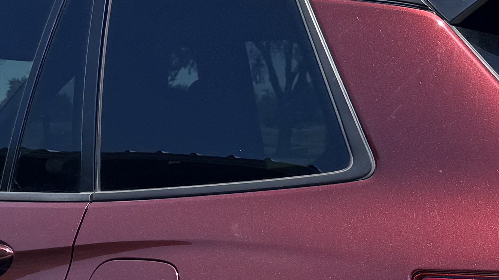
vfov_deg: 10.8
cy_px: 228
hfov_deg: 19.0
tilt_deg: -5.6
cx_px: 125
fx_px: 1482
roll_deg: -1.2
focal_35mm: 112
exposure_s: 1/2174
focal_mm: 6.76
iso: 80
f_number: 1.78
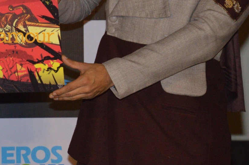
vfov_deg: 4.1
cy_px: -23
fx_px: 2280
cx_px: -13
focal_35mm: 330
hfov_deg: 6.2
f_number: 6.3
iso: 800
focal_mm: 80
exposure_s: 1/125
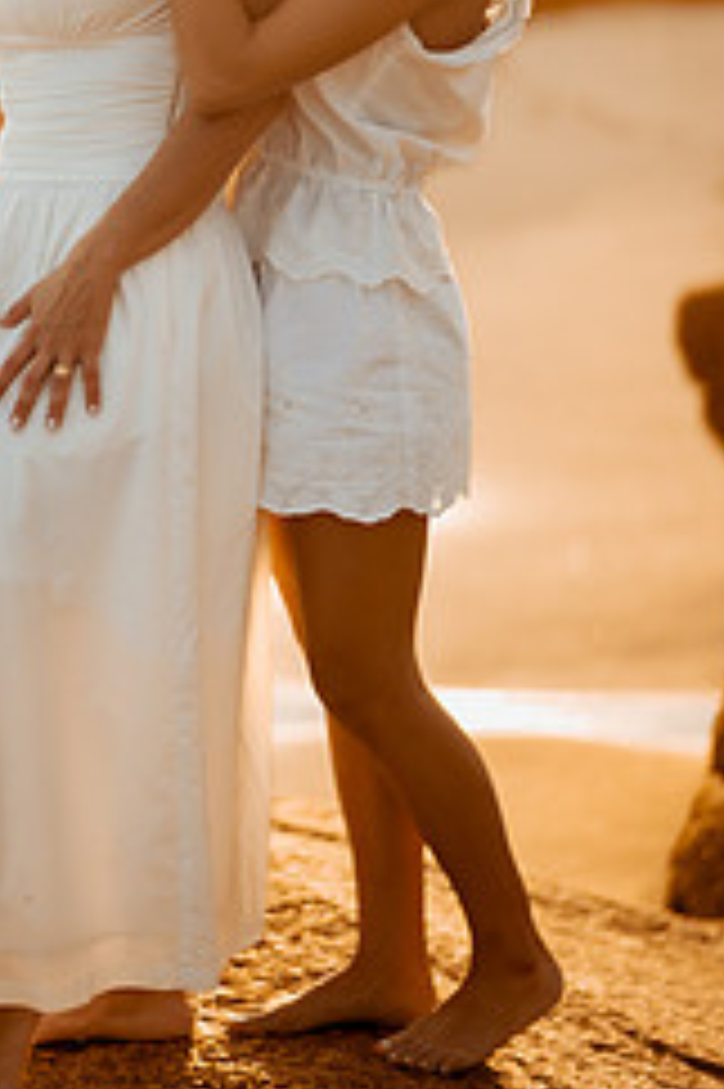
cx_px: 153
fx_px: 3262
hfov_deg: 12.6
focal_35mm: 108
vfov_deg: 18.8
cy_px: 288
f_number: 1.4
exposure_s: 1/3200
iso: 80
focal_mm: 58
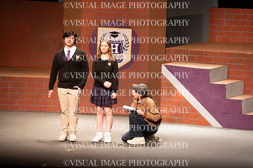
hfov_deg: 6.4
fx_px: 2248
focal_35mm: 320
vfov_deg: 4.3
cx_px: 126
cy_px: 84
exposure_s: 1/160
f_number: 6.3
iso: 5600
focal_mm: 320
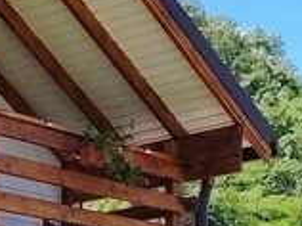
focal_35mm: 156
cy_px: 450
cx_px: -55
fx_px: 1359
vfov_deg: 8.9
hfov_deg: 12.4
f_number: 1.75
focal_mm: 5.25
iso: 100
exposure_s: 1/349
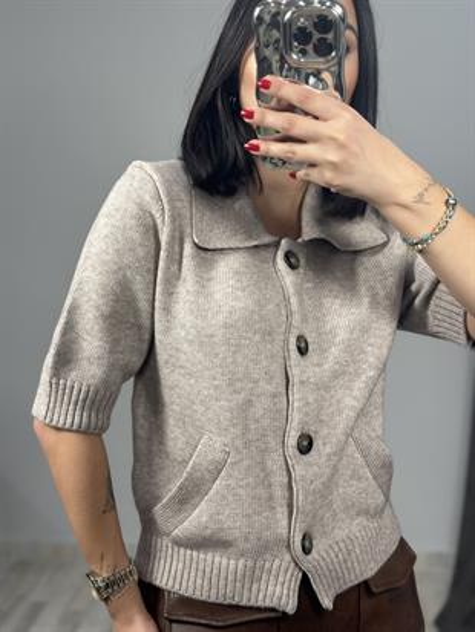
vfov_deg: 39.6
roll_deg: +1.2
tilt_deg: -27.2
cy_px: 316
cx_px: 238
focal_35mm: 48
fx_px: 878
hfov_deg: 30.3
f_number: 1.78
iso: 100
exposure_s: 1/100
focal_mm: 6.86
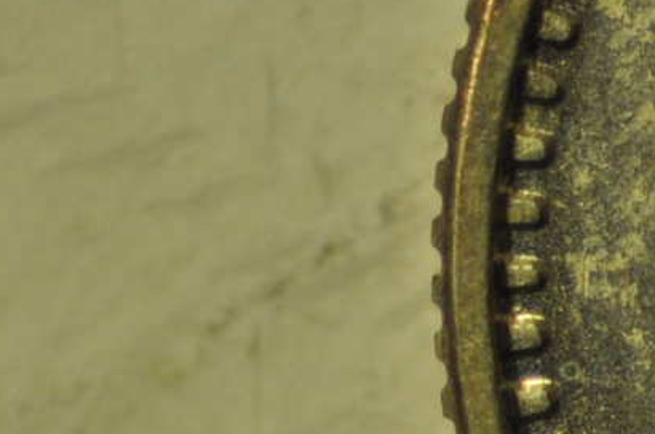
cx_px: 1439
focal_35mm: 471
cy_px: 273
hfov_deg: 4.3
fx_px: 8556
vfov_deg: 2.9
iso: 450
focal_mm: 60
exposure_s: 1/250
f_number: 4
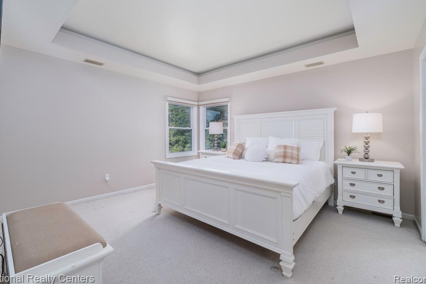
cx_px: 211
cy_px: 135
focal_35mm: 16
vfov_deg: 73.6
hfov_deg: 96.8
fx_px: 189
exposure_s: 1/250
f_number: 8
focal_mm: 10
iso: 800
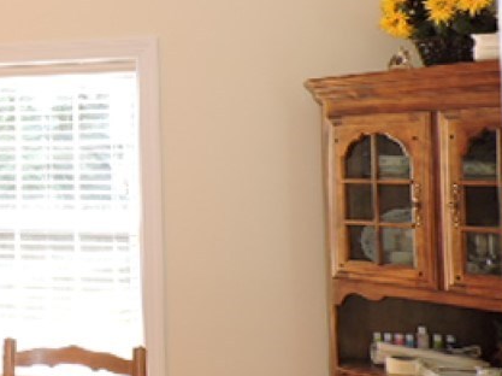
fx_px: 855
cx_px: -102
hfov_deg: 28.4
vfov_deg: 24.6
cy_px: 106
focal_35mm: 59
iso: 100
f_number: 3
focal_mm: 4.3
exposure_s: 1/30
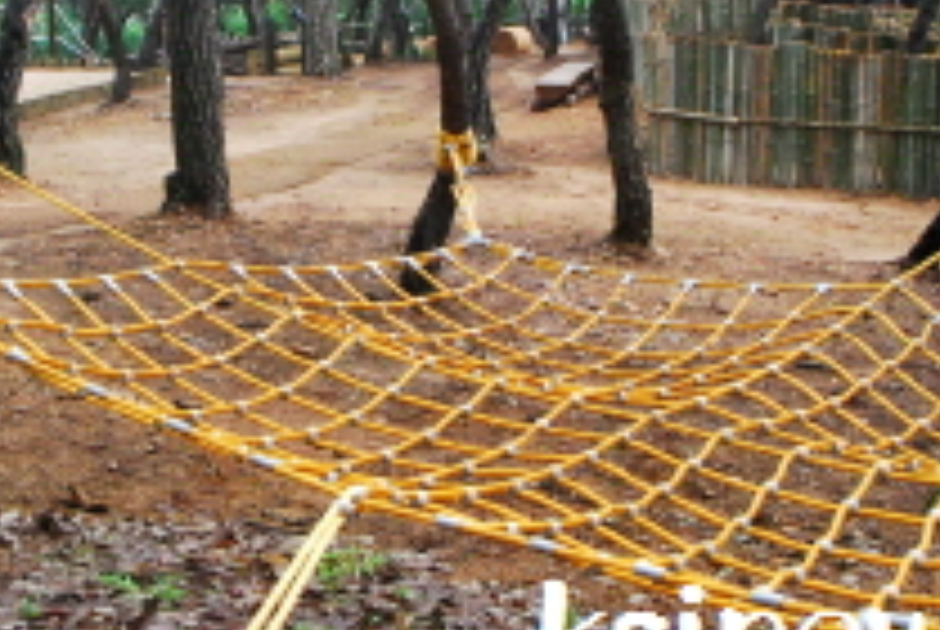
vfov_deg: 17.0
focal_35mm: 79
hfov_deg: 25.6
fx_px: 2066
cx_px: 364
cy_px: 11
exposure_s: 1/800
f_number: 7.1
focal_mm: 22
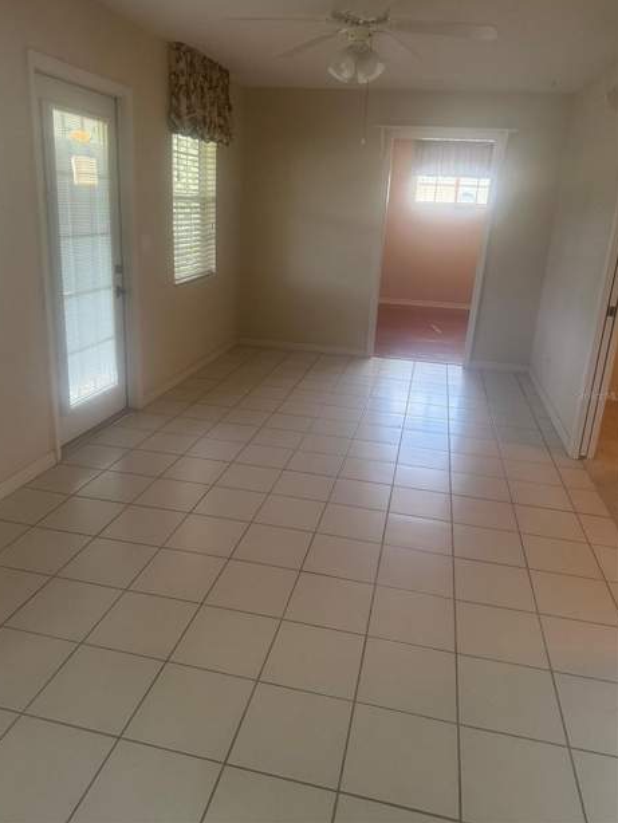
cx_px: 304
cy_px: 395
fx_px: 595
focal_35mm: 25
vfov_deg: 69.3
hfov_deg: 54.9
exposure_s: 1/120
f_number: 1.78
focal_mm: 6.76
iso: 250
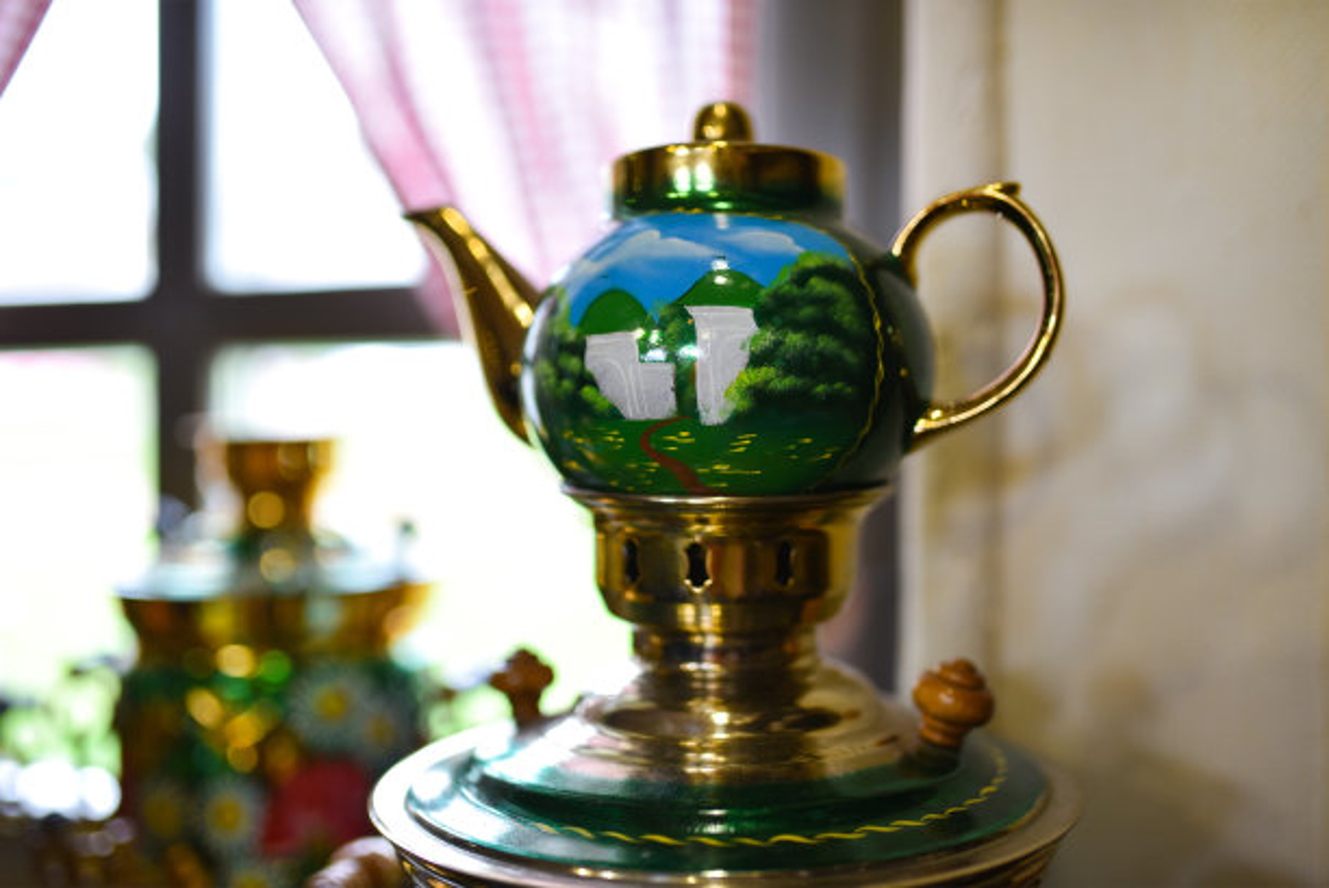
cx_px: 664
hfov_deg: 54.4
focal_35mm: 35
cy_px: 444
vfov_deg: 37.9
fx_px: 1293
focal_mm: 35
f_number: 1.8
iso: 100
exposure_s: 1/100
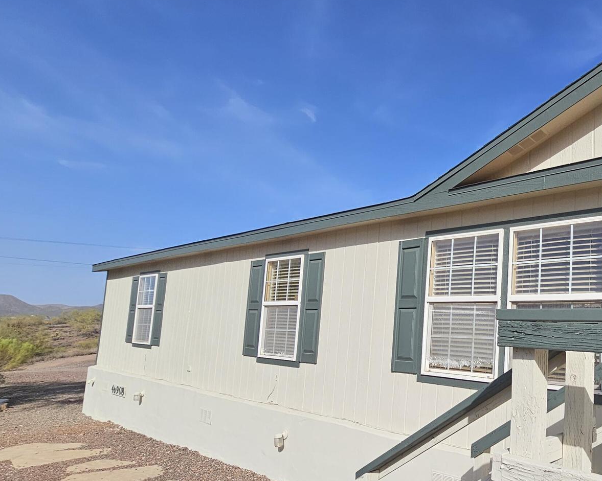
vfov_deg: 60.2
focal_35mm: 23
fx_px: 410
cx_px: 508
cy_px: 295
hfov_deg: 64.0
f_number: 2.2
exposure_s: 1/4604
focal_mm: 2.2
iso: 50
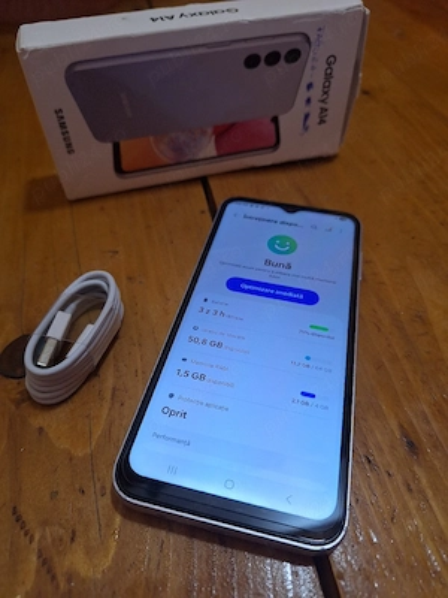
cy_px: 299
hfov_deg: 58.9
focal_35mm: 23
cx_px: 224
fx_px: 397
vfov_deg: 73.9
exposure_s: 1/50
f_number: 1.8
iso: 250
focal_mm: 5.54
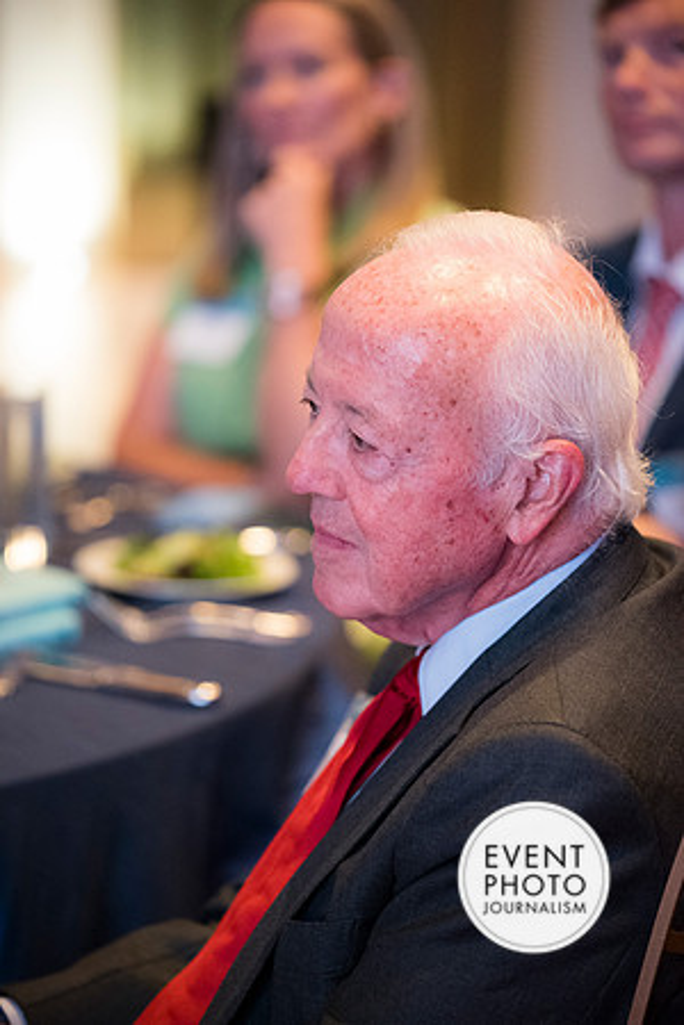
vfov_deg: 13.2
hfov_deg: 8.9
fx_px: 4417
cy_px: 512
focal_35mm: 155
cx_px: 342
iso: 6400
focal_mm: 155
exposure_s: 1/125
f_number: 2.8
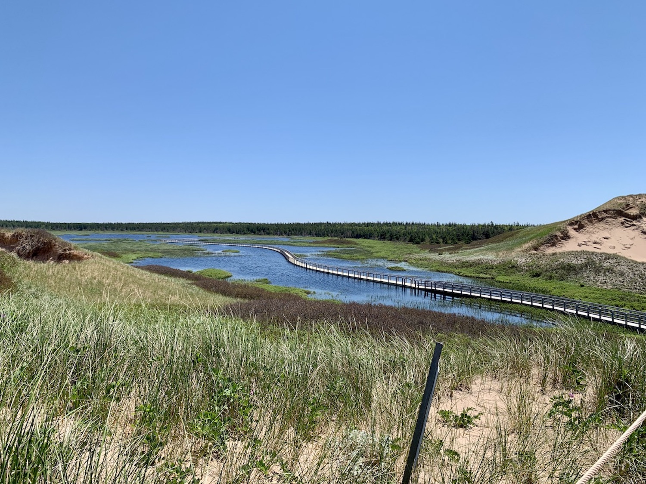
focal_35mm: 26
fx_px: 485
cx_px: 323
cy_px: 242
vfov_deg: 53.1
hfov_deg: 67.3
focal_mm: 4.25
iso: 25
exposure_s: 1/3185
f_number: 1.8
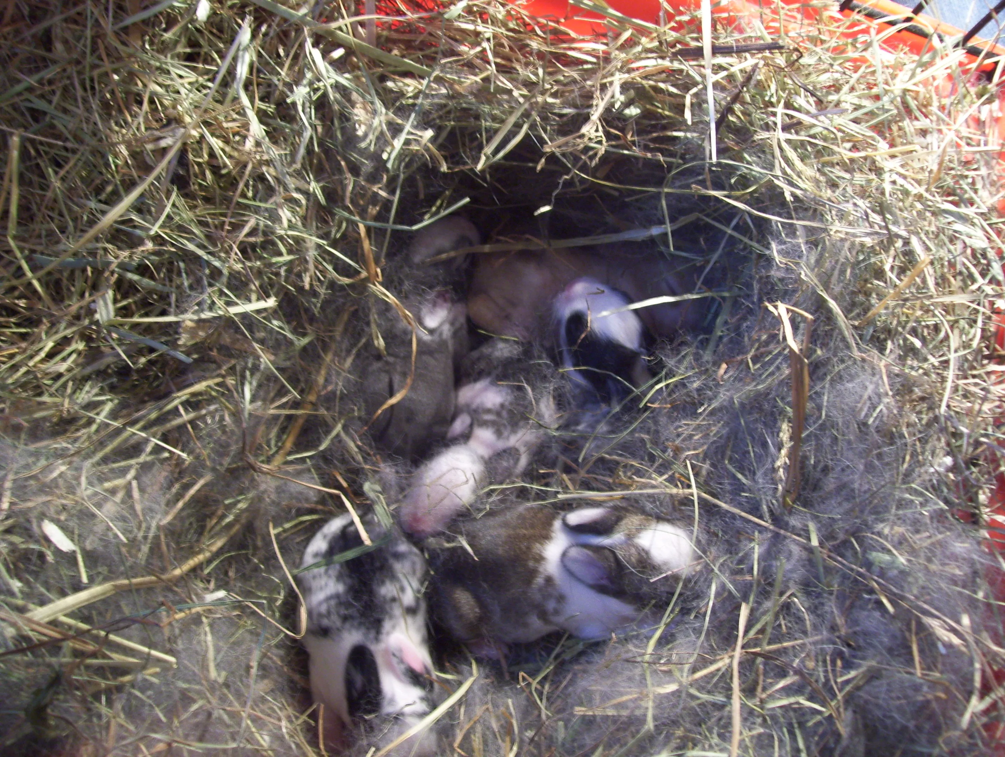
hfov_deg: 51.3
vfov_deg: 39.7
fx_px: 1047
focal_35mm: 36
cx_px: 502
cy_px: 378
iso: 160
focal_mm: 6
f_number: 2.7
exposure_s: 1/8
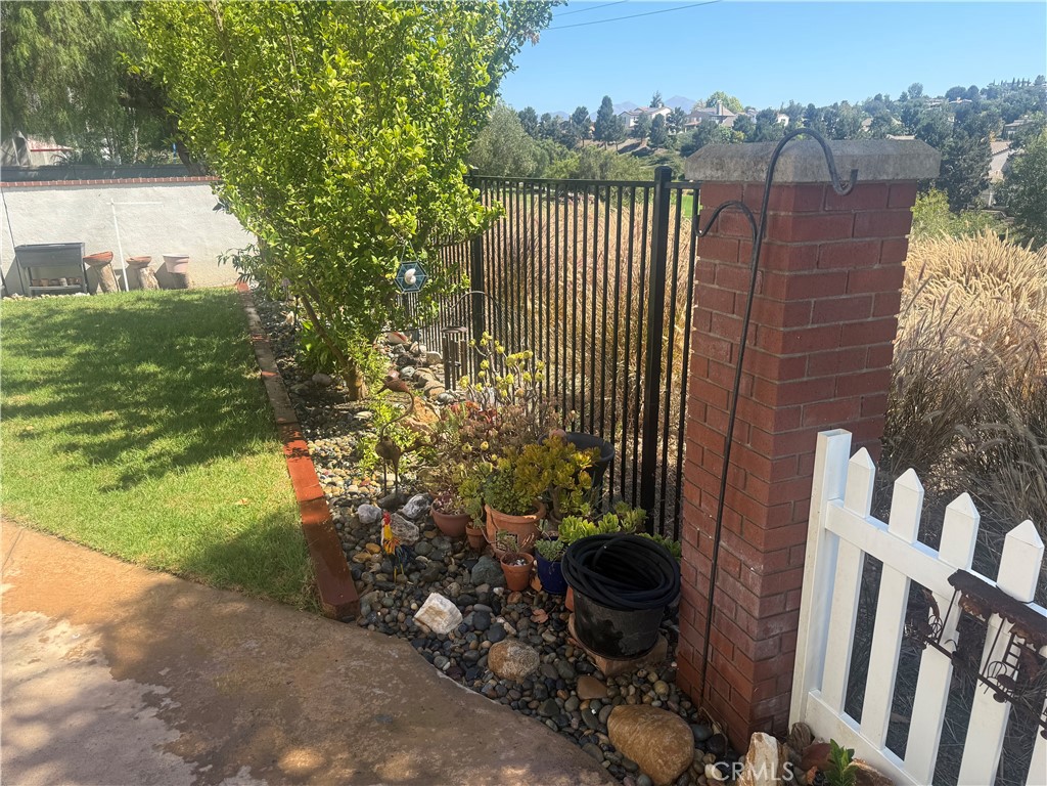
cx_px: 524
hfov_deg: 71.6
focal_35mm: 24
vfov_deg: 56.8
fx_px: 726
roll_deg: +1.6
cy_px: 393
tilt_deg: -16.6
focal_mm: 6.76
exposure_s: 1/1653
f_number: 1.78
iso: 80
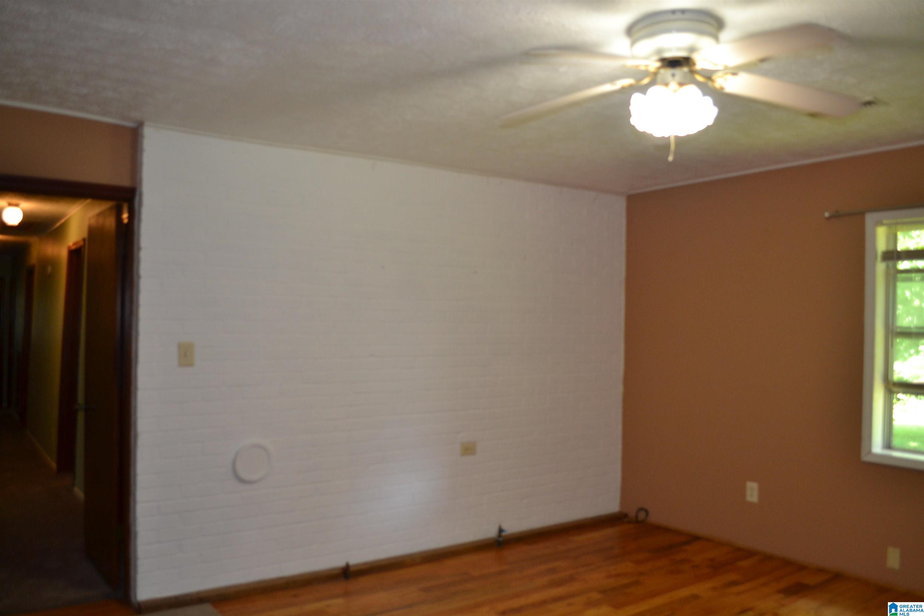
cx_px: 462
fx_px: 693
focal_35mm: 27
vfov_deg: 47.9
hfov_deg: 67.4
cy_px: 308
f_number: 3.5
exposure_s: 1/60
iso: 500
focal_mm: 18
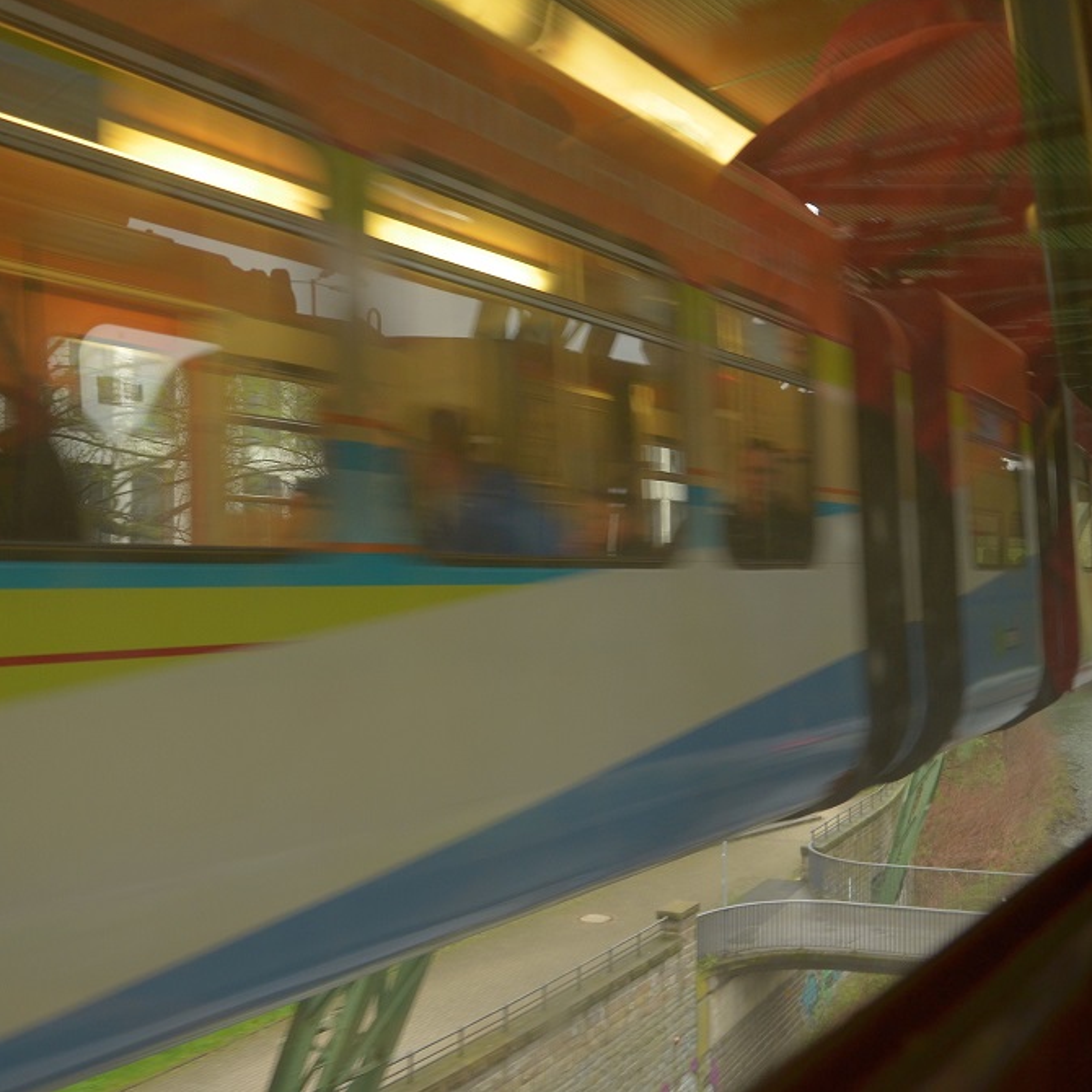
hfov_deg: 47.1
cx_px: 624
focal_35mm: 35
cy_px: 541
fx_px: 1249
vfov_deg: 47.2
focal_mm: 18
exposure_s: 1/100
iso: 500
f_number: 4.5
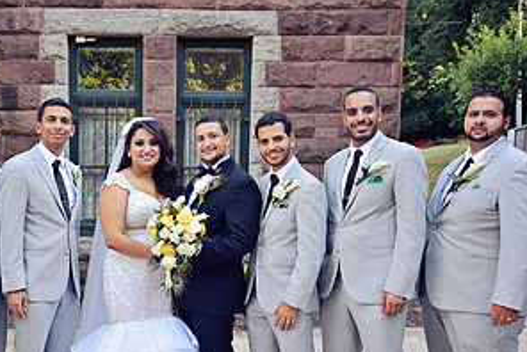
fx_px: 689
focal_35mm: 47
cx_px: 162
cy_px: 280
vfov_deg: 28.1
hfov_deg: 41.2
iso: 200
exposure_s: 1/160
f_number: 3.2
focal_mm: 24
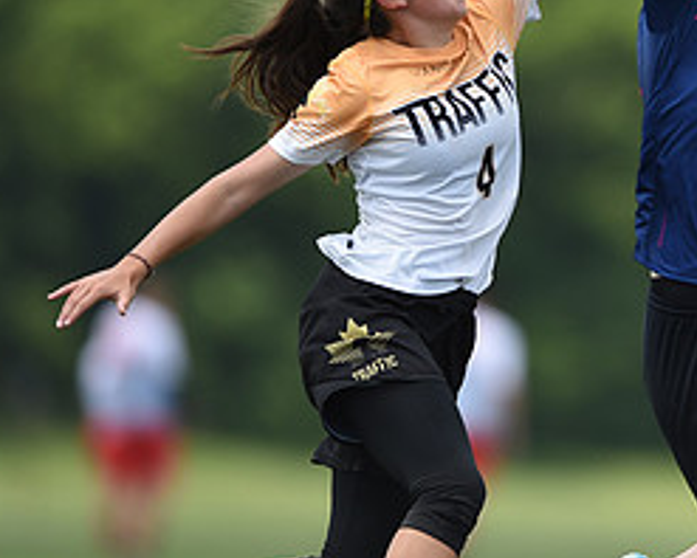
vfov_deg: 1.8
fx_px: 18147
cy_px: 134
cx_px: 776
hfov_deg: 2.2
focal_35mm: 879
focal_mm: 400
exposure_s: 1/1000
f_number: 2.8
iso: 100
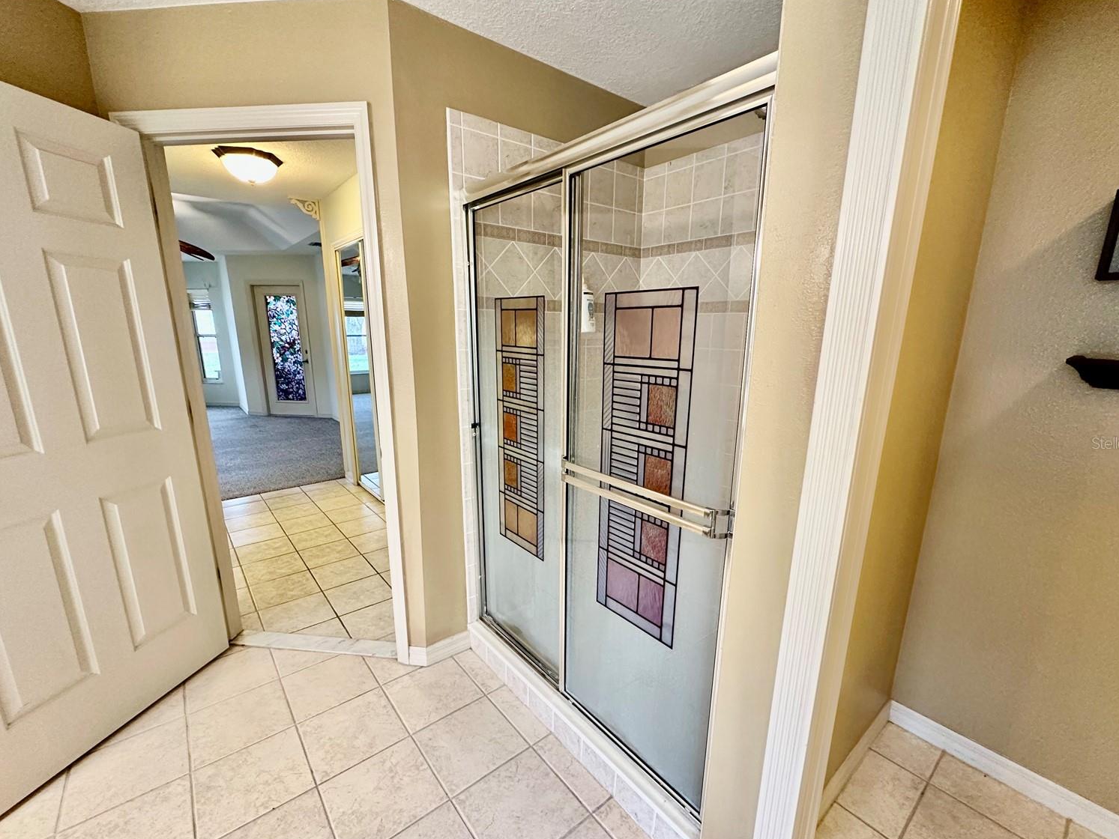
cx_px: 563
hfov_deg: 98.2
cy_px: 443
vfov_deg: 81.7
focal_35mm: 15
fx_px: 485
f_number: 2.2
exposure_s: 1/60
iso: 320
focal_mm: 2.22
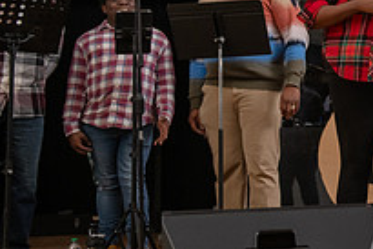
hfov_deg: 17.1
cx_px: 469
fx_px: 1172
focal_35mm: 113
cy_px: 46
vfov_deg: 12.1
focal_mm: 40
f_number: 2.8
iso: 1000
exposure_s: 1/100
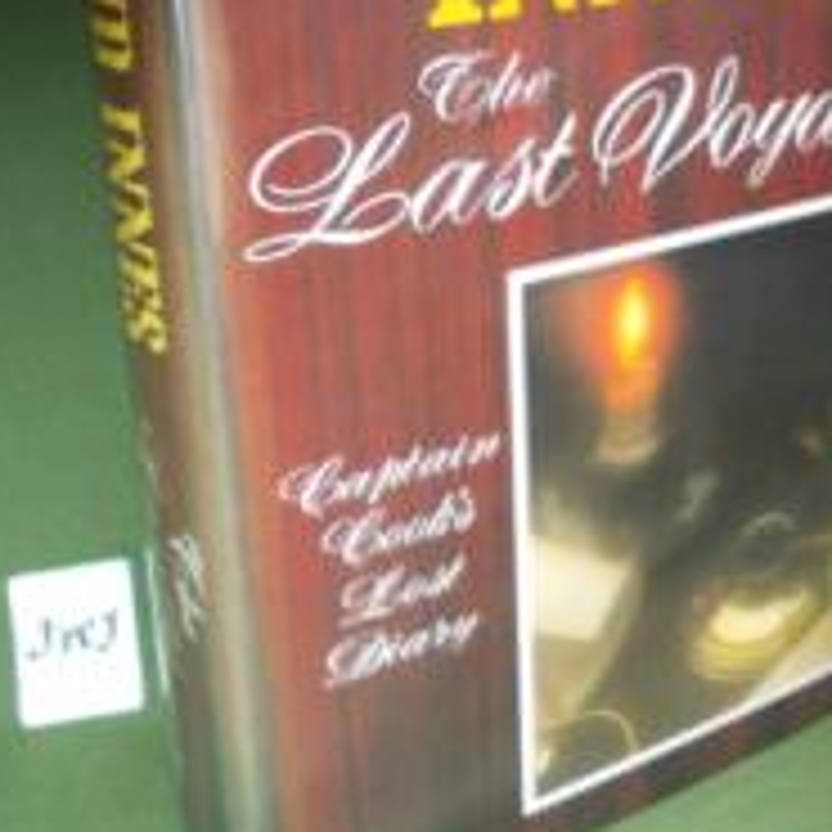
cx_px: 483
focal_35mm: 49
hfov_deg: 34.6
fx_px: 1332
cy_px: 209
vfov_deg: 34.0
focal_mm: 4
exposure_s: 1/25
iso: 200
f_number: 2.7
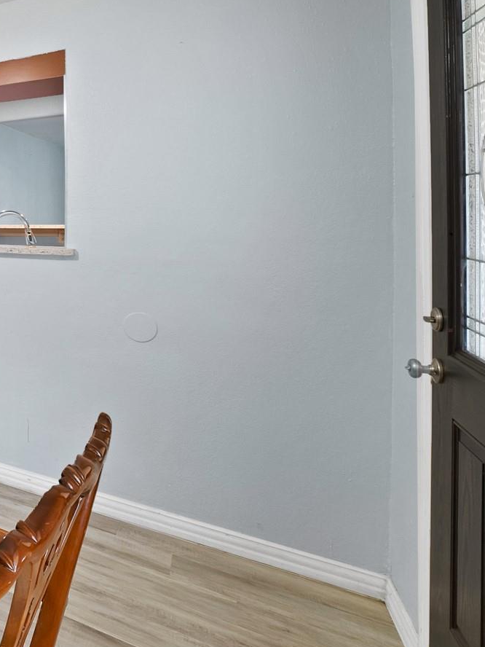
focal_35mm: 26
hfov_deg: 32.1
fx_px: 486
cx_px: -202
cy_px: 211
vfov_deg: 65.4
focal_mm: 12
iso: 640
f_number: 9
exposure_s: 1.6
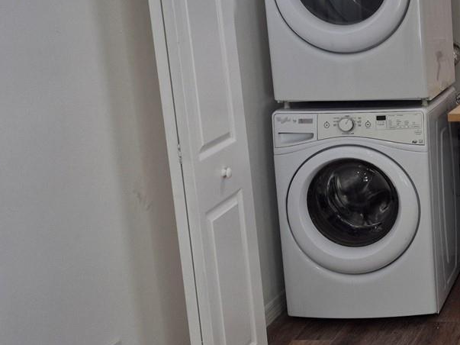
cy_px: 121
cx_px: 586
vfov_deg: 23.9
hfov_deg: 27.0
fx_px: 810
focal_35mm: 61
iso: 25
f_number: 1.8
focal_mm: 5.4
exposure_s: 1/132
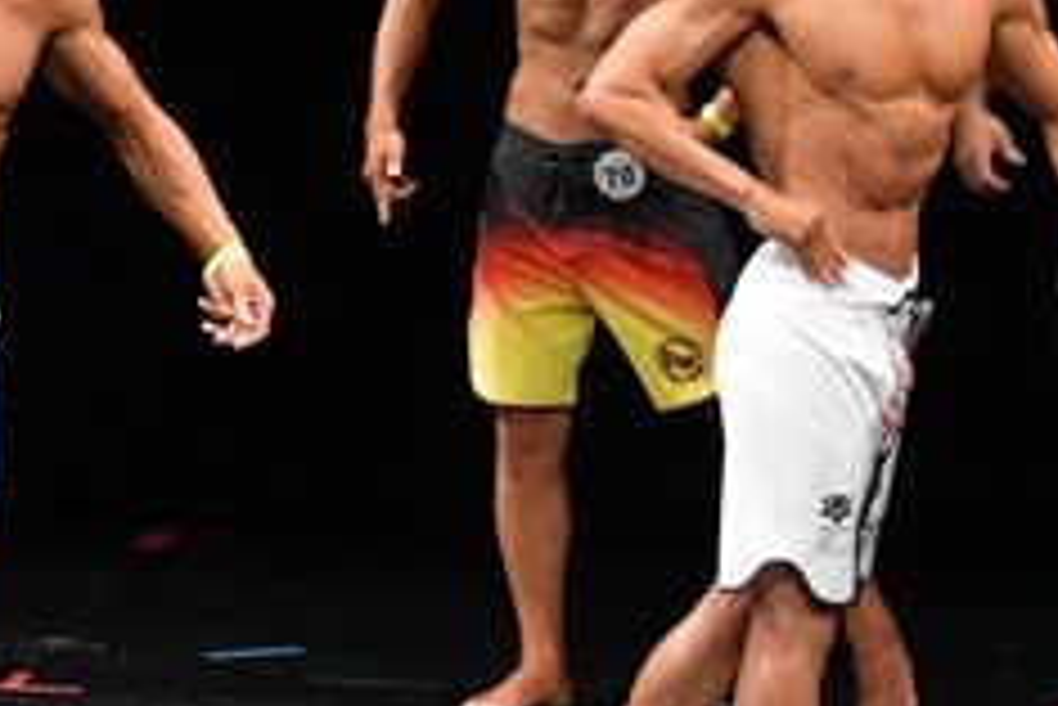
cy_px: 148
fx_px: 16291
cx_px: -326
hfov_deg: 3.7
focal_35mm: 554
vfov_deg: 2.5
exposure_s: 1/400
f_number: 5.6
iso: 3200
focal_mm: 112
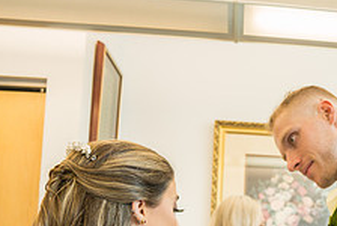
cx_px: 283
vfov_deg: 28.2
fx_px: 412
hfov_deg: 41.9
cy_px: 240
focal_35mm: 44
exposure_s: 1/125
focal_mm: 17
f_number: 2.8
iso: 800
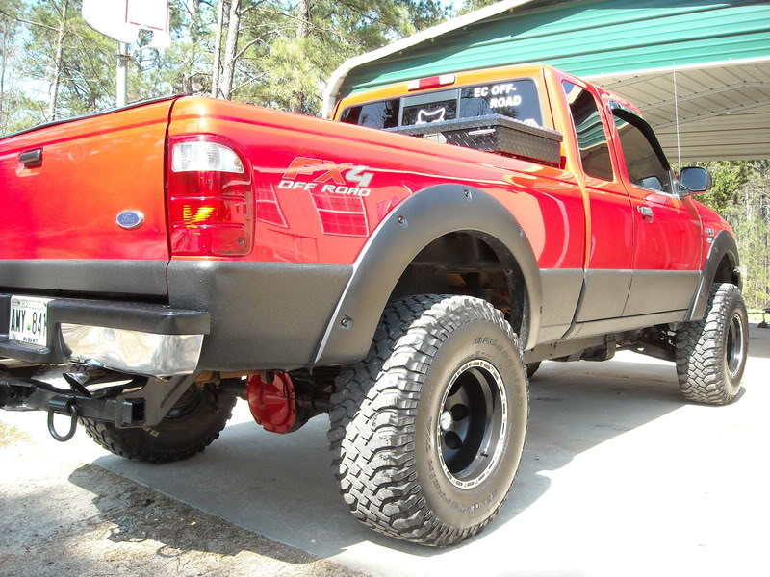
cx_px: 385
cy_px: 288
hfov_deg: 52.6
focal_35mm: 35
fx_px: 779
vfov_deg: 40.7
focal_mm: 5.7
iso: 64
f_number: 2.8
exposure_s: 1/168
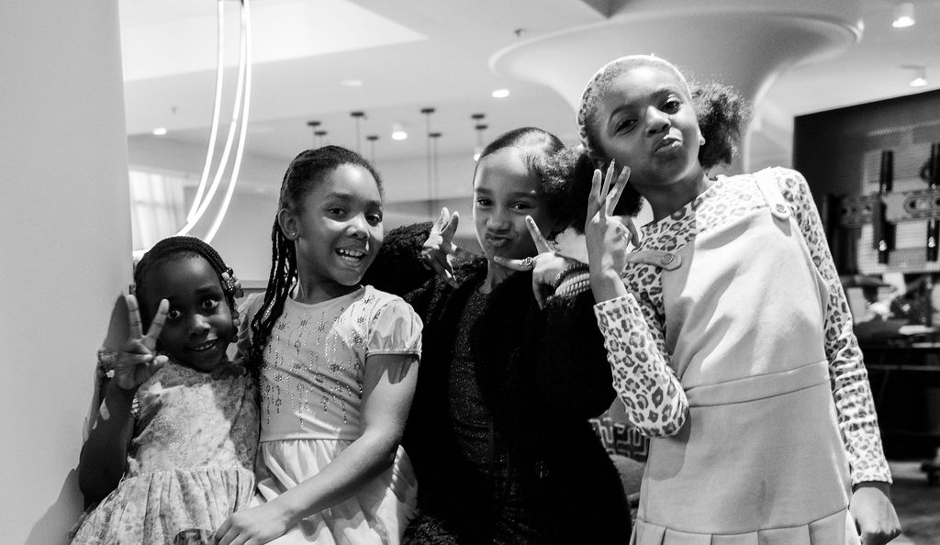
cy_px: 481
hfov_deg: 42.9
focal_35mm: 48
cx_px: 406
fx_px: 1194
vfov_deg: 25.0
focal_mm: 27
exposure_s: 1/125
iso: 1600
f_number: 2.8
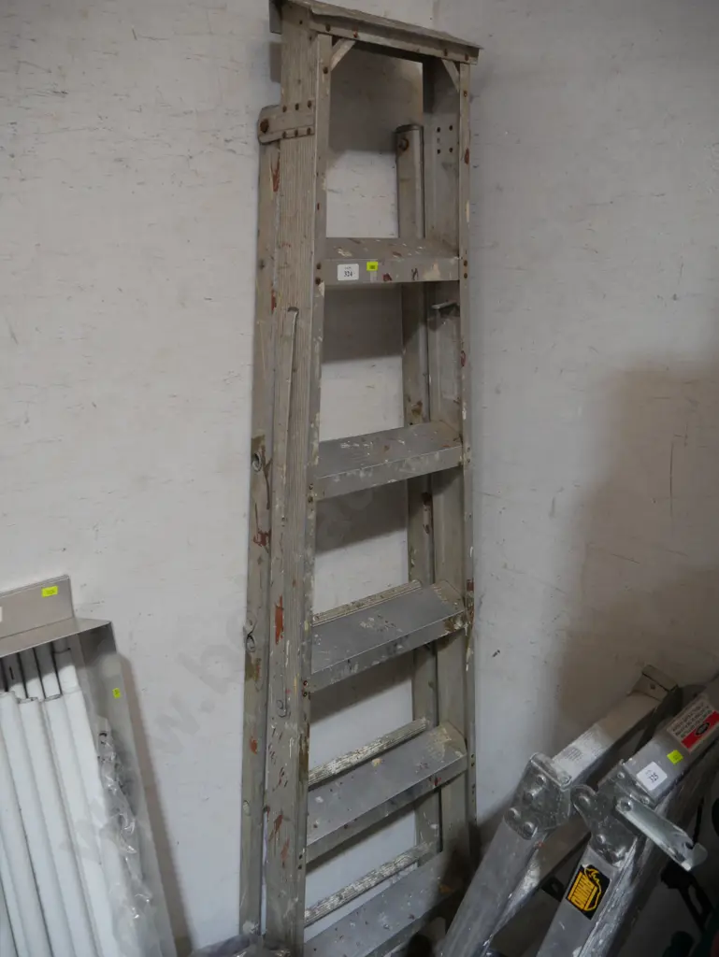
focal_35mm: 28
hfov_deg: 49.8
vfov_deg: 63.4
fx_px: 775
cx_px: 360
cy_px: 478
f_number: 3.5
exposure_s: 1/60
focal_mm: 14
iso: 400
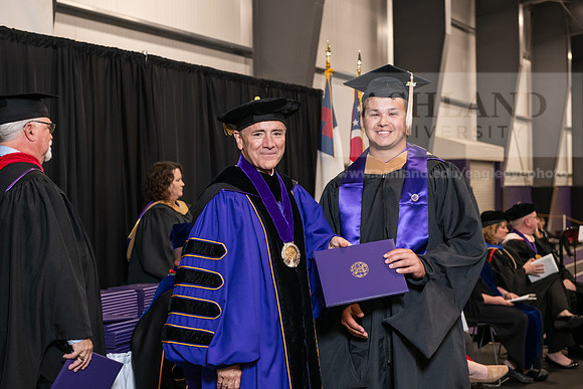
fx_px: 1004
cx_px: 292
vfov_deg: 21.9
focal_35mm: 62
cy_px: 194
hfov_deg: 32.4
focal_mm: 62
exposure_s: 1/125
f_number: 5
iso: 2000
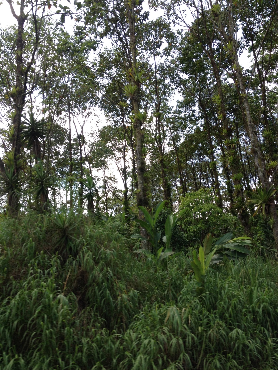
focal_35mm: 35
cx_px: 139
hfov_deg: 40.7
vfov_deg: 52.6
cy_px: 185
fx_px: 375
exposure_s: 1/449
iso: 50
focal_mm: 4.28
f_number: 2.4
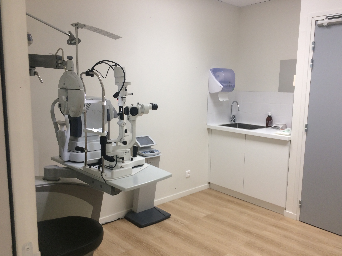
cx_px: 174
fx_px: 296
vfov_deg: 46.8
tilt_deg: -11.0
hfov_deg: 60.0
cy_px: 130
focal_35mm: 30
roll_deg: -1.0
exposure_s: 1/50
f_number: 2.2
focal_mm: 4.15
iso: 50
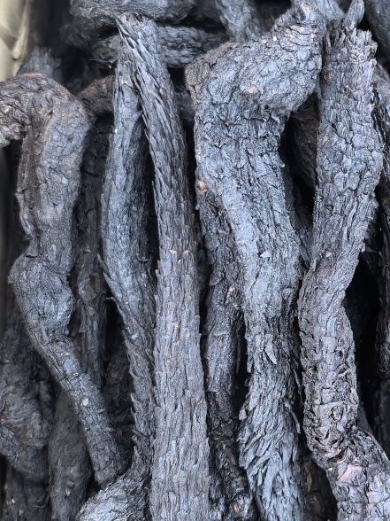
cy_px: 271
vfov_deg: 38.9
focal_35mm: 49
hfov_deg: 29.1
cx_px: 304
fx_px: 736
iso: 500
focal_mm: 6.98
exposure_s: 1/33.3
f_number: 1.4
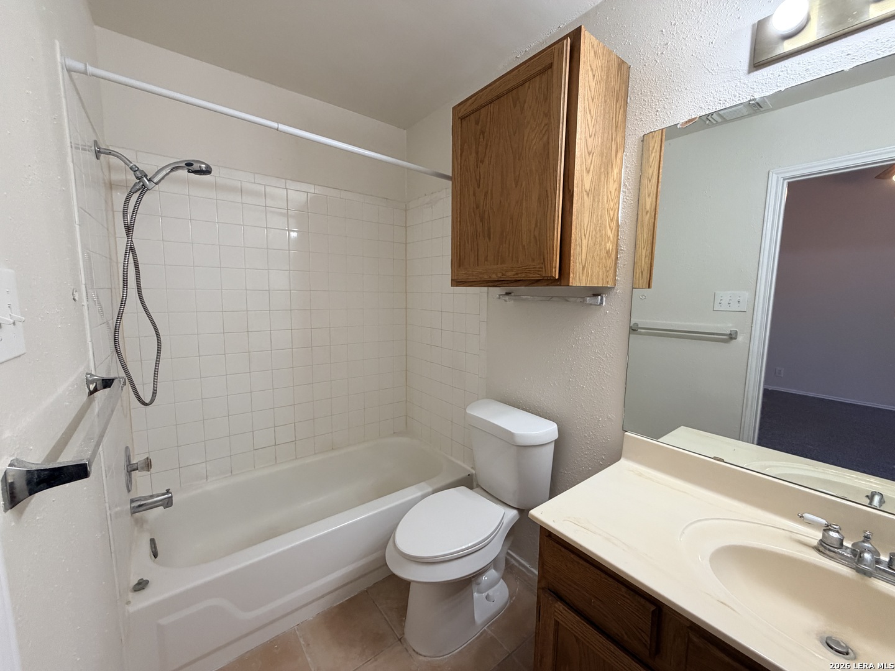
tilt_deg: -6.8
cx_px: 448
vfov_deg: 85.7
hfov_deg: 102.1
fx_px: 362
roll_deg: -0.8
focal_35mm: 14
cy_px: 336
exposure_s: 1/120
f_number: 2.2
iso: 320
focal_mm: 2.22
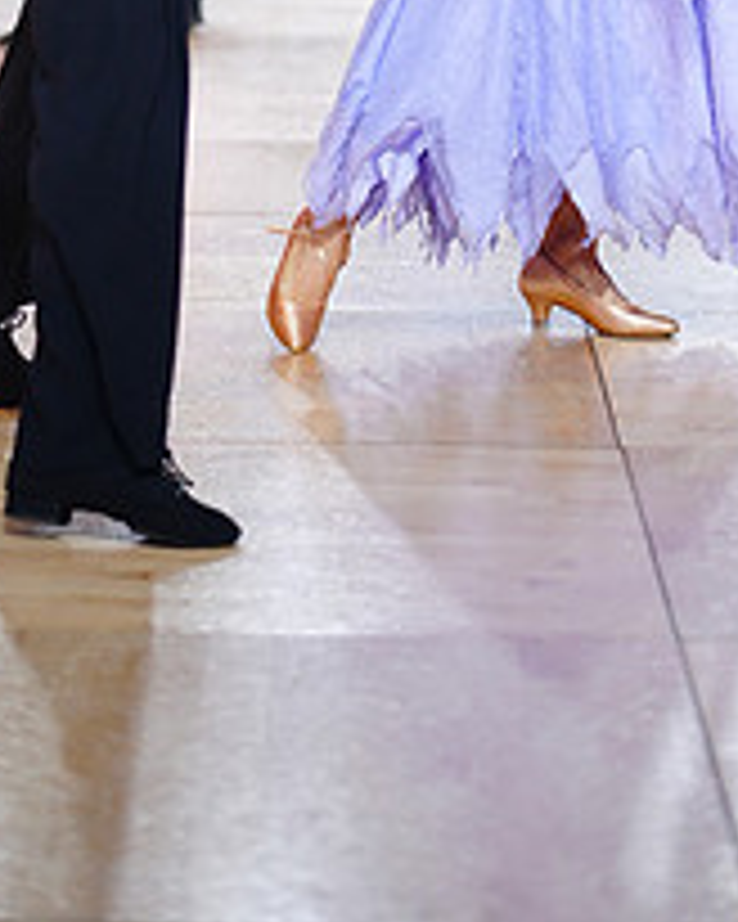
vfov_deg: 10.1
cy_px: -364
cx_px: 479
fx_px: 5078
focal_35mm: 186
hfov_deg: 8.3
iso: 320
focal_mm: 70
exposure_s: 1/400
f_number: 2
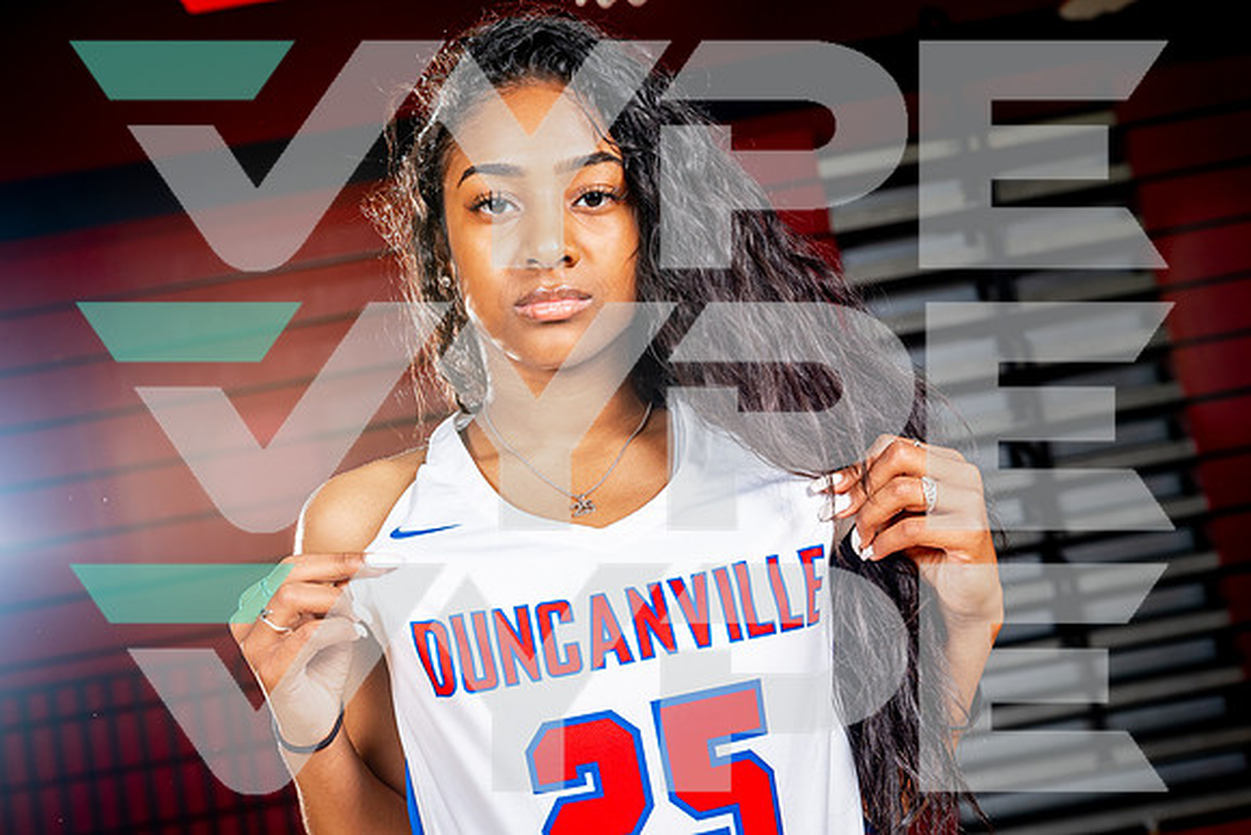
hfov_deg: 38.2
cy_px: 418
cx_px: 626
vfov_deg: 26.0
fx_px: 1807
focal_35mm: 52
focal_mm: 52
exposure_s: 1/125
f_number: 5.6
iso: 100
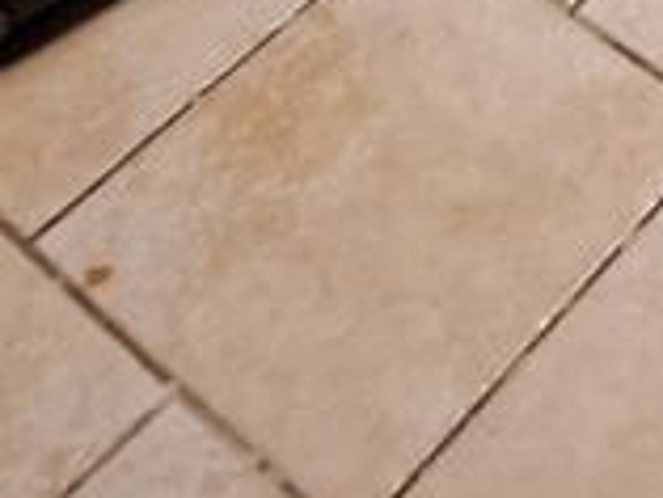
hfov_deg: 16.4
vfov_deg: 11.4
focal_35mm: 102
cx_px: 1166
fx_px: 1955
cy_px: -777
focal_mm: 1.64
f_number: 2.2
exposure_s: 1/25
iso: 320
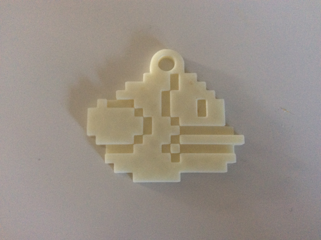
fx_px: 296
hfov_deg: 56.9
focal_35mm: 32
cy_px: 120
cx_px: 160
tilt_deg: -79.5
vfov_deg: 44.1
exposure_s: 1/25
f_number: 2.4
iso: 125
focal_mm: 3.3
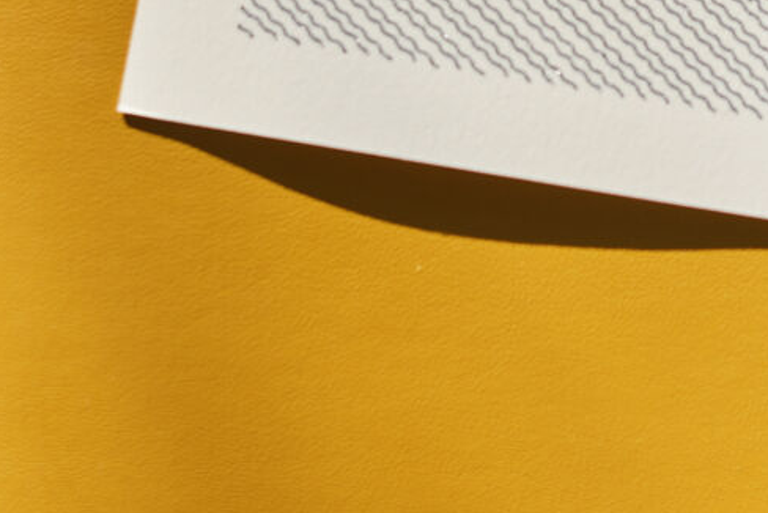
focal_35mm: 217
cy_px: -251
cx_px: 862
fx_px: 4632
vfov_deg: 6.3
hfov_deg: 9.4
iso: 125
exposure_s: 1/1600
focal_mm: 35
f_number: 2.8
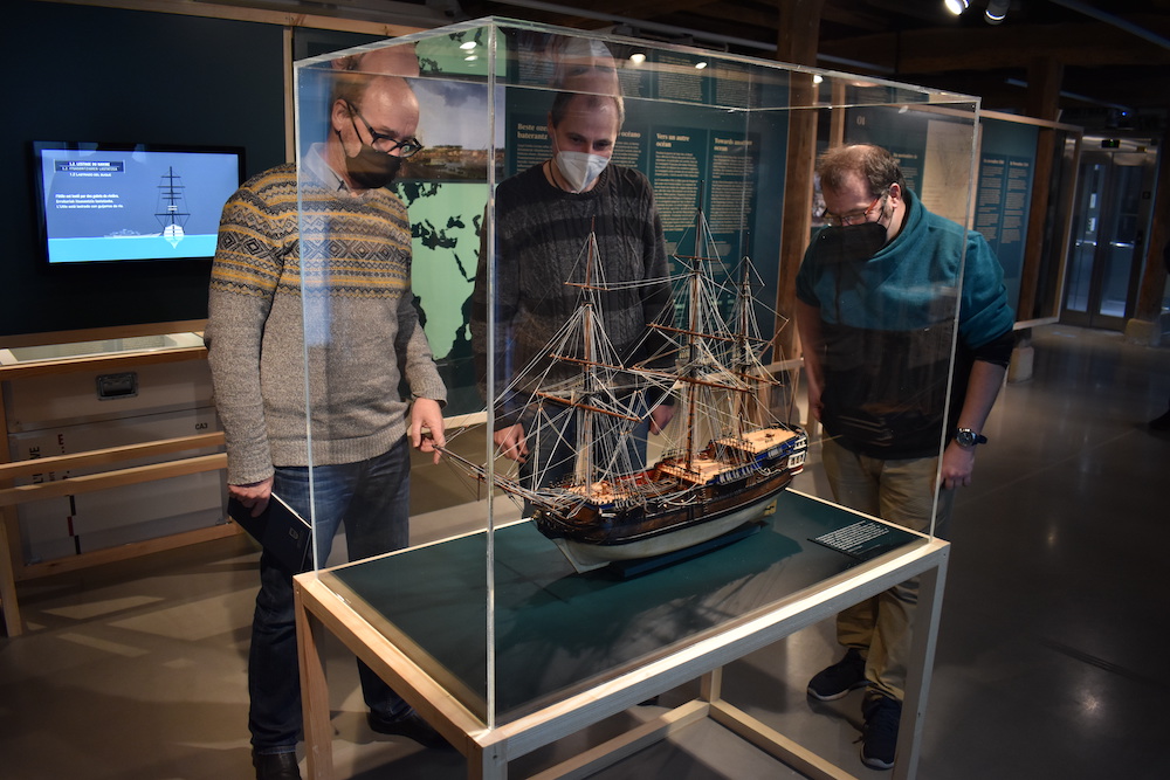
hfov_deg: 67.4
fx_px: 878
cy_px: 390
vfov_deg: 47.9
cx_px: 585
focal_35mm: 27
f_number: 3.5
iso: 1000
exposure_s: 1/60
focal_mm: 18
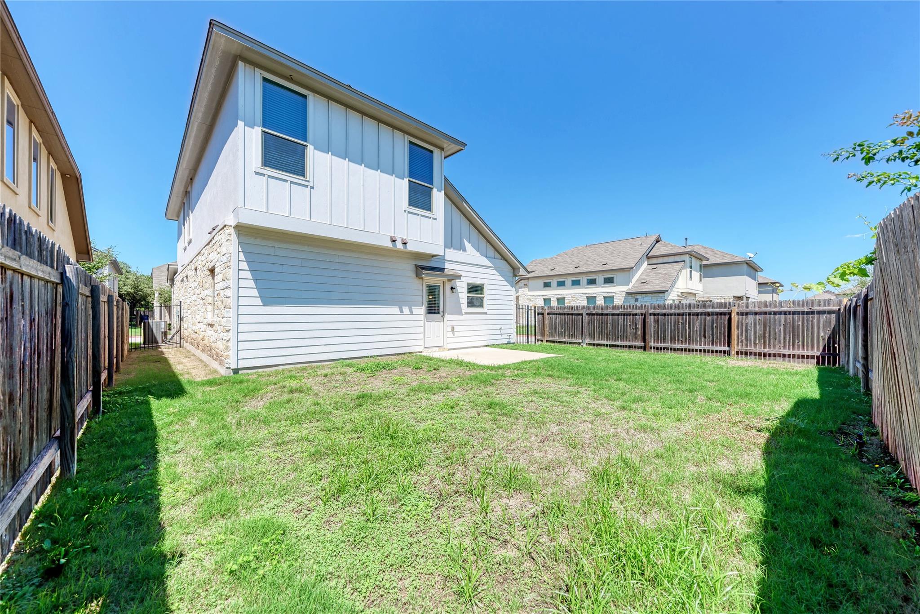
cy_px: 307
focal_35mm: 13
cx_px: 460
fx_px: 332
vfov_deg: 85.4
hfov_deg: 108.3
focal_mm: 13
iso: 100
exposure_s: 1/400
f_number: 7.1
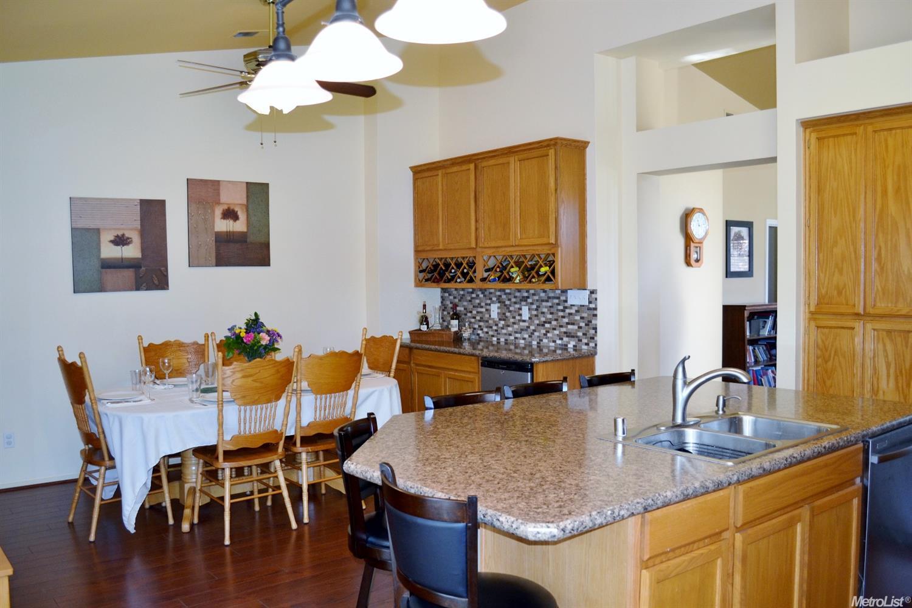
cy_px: 304
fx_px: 760
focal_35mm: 30
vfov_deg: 43.6
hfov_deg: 61.9
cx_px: 456
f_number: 4
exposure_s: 1/80
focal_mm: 20
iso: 400
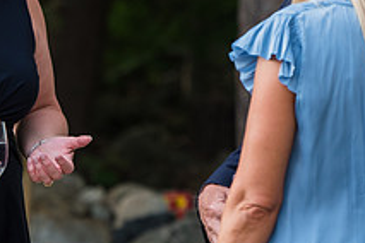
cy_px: 25
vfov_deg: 2.6
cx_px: 21
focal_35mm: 530
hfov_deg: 3.9
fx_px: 5373
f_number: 4
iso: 200
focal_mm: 130
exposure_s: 1/320
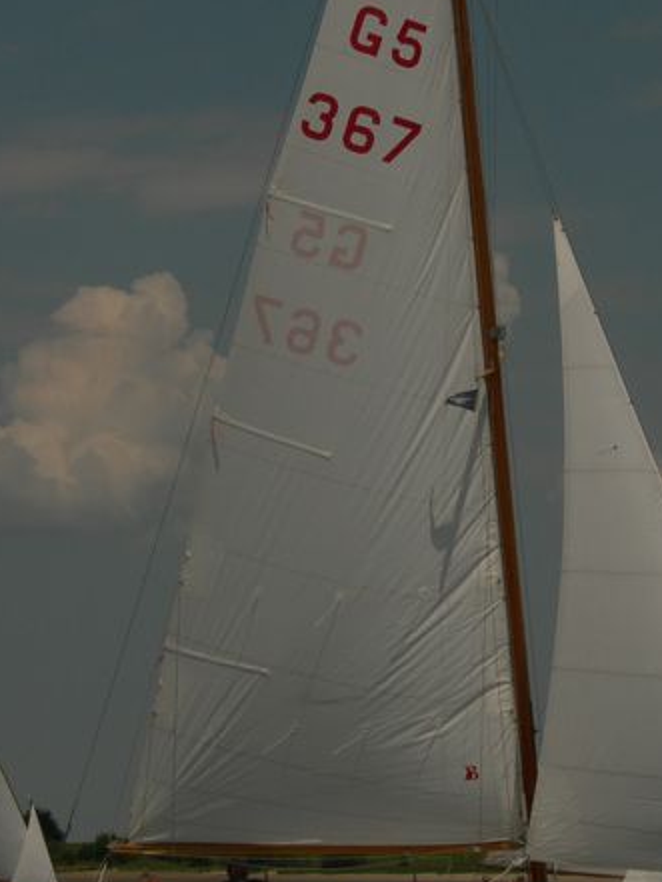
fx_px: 4256
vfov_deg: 11.8
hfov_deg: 8.9
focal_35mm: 167
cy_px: 426
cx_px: 394
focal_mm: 19.1
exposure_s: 1/1412
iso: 50
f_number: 7.3
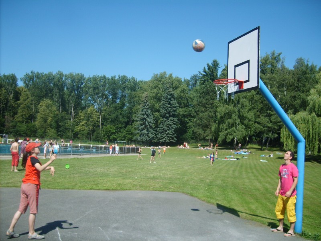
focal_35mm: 35
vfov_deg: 40.7
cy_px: 120
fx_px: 325
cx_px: 160
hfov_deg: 52.6
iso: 50
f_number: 7.1
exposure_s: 1/180
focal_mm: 5.8
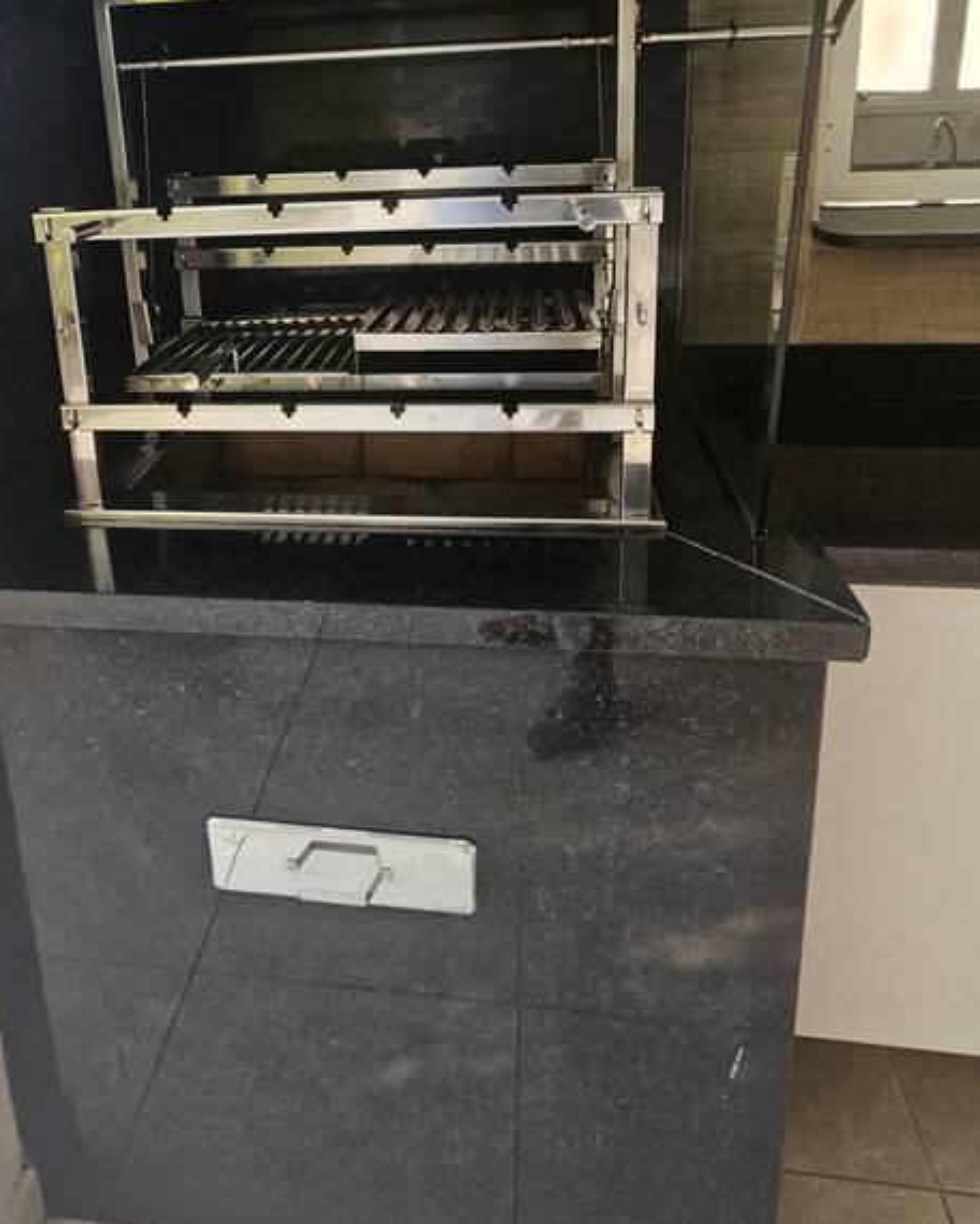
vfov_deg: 67.5
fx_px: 870
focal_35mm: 24
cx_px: 367
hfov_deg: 58.0
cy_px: 367
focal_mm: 2.2
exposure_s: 1/120
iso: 64
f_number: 2.2
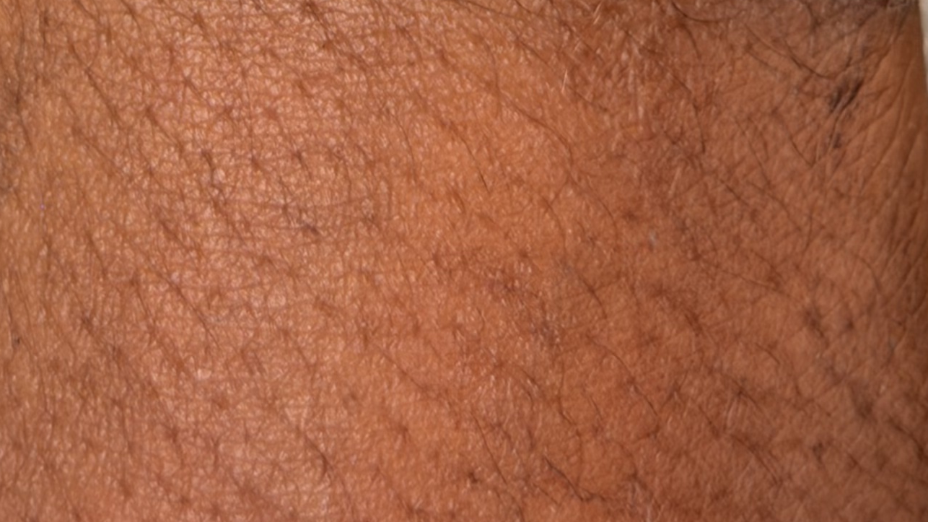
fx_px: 4035
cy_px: -892
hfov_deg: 13.1
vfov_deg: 6.8
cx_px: 424
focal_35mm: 164
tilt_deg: -64.3
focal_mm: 6.76
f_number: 1.78
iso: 100
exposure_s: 1/101
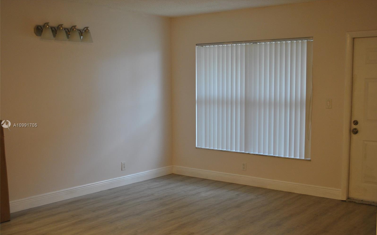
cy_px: 126
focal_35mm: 43
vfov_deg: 29.8
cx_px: 189
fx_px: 442
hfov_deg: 46.2
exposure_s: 1/30
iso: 400
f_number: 4.5
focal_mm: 28
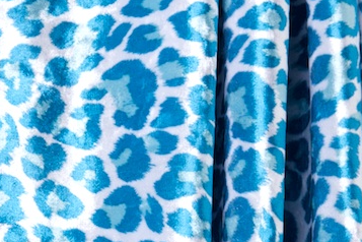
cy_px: 164
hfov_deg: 10.2
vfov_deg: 6.8
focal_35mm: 201
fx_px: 2021
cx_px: 270
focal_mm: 80
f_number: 8
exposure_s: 1/800
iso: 400
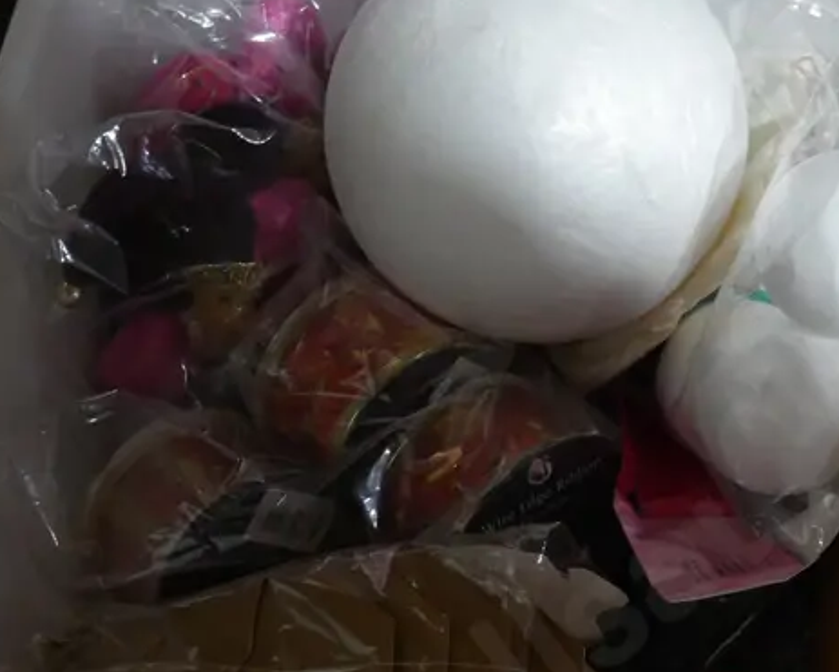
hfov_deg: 22.7
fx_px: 2037
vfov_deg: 18.6
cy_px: 507
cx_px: 757
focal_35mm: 82
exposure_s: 1/60
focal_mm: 19
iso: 1250
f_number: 4.1
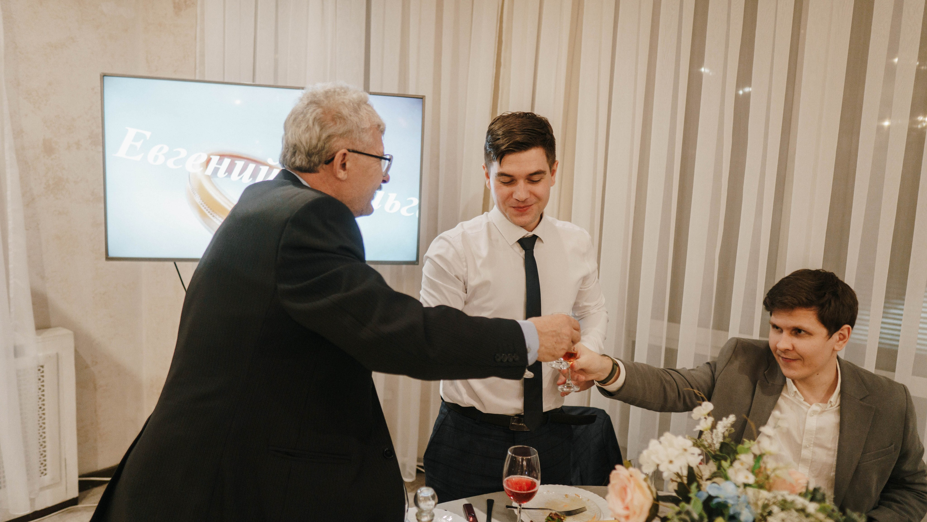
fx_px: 618
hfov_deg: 73.7
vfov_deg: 45.8
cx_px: 464
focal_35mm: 25
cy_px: 261
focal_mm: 16
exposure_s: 1/125
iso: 320
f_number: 1.4
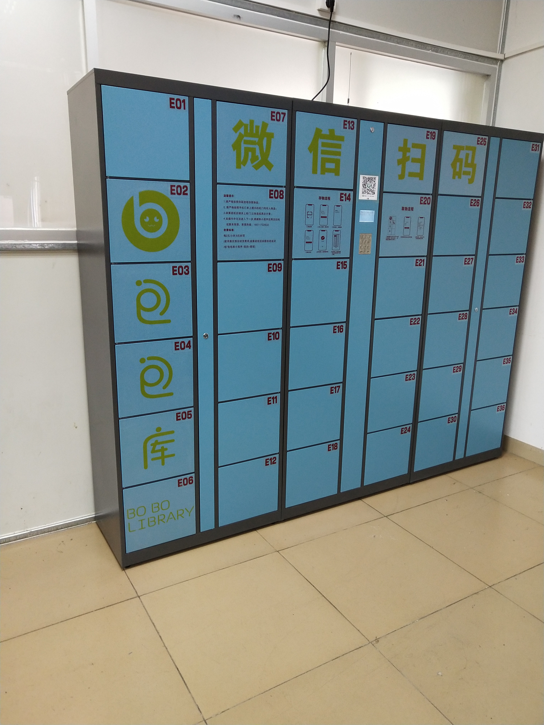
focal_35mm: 30
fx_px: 629
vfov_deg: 60.0
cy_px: 362
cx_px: 272
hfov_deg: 46.8
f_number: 1.8
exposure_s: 1/33.3
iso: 352
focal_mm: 3.95
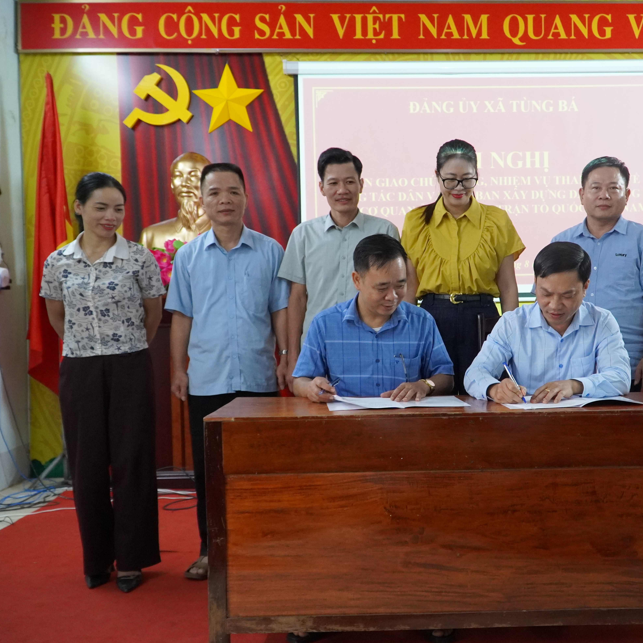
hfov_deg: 42.2
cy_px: 325
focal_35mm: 39
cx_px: 436
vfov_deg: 42.8
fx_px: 820
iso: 2500
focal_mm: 20
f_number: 4
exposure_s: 1/160
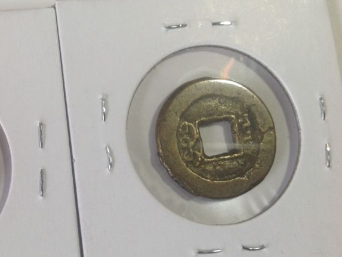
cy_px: 131
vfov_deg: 24.0
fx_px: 603
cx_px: 52
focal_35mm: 61
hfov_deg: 30.6
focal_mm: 4.28
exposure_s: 1/60
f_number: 2.4
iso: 64
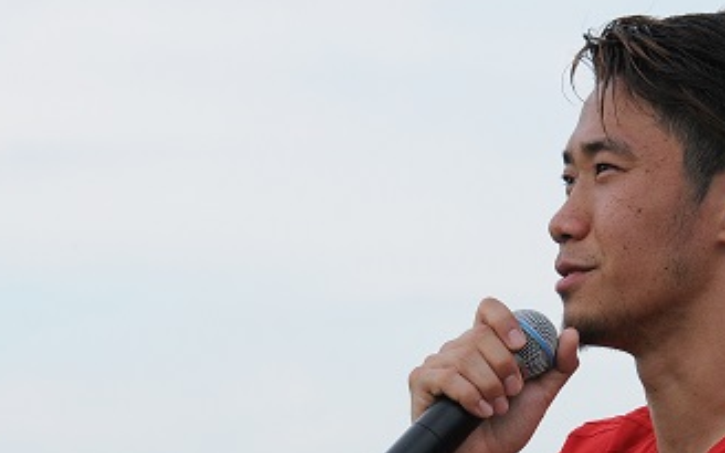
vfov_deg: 2.4
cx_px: 396
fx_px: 10655
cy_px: 383
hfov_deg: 3.9
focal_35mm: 539
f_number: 7.1
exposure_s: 1/500
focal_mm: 145
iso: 500
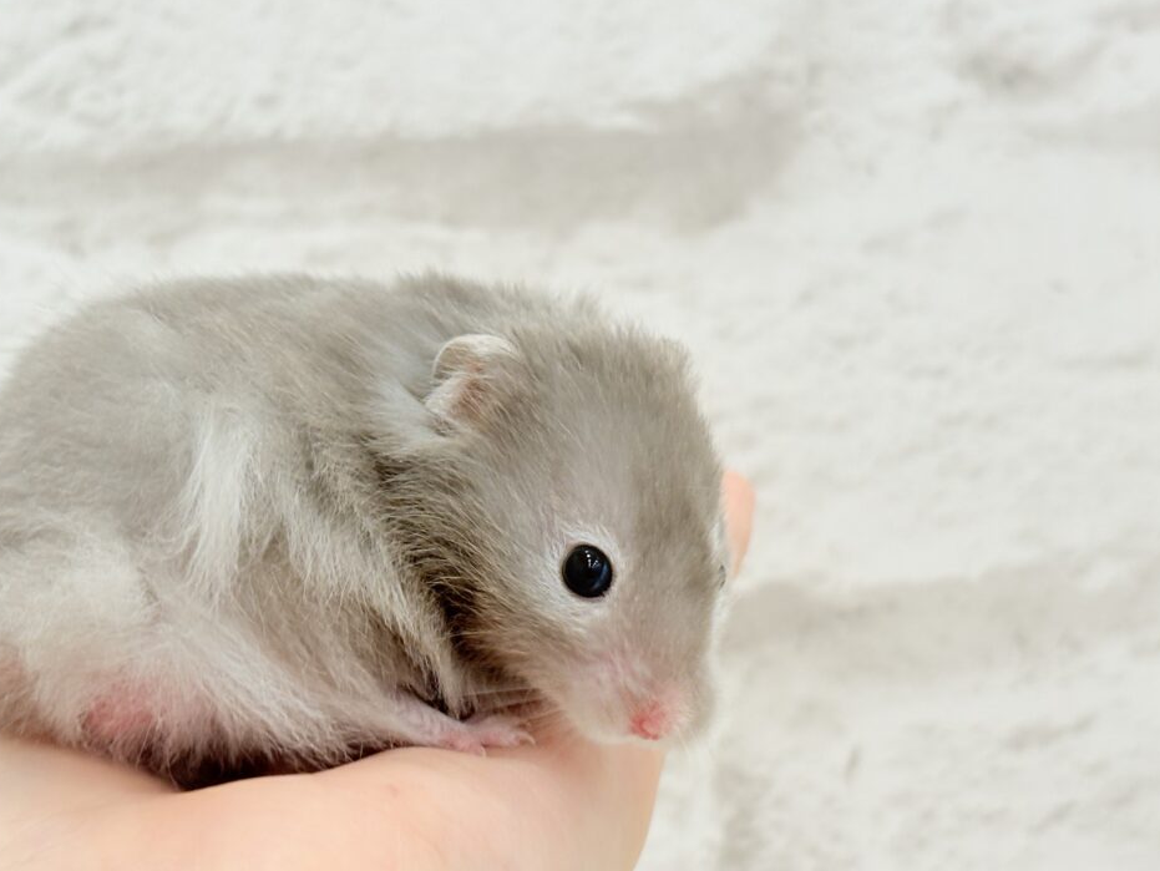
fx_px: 2246
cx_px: 470
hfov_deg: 28.9
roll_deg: +2.6
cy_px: 435
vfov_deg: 21.9
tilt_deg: -1.1
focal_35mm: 67
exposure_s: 1/50
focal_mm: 5.96
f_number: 1.6
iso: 40
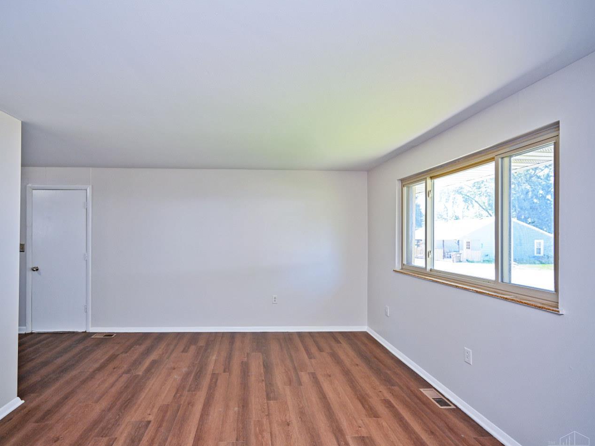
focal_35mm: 16
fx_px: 275
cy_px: 233
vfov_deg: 78.0
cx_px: 255
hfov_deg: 93.9
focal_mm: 14
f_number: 4
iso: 320
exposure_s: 1/60
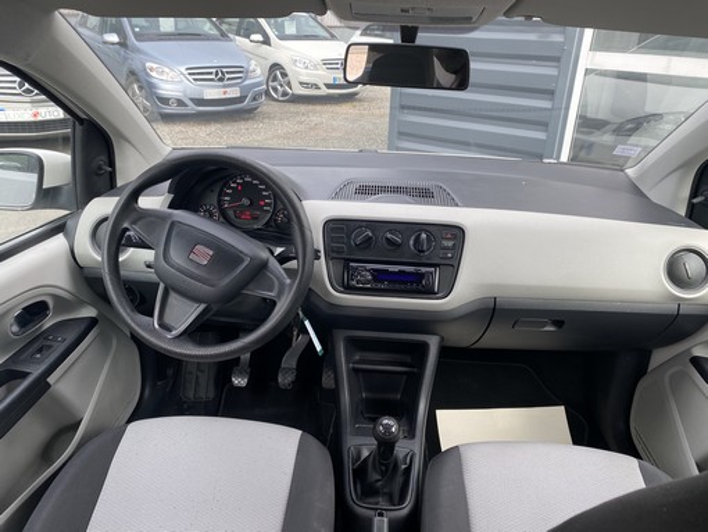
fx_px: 532
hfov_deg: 67.3
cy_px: 266
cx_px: 354
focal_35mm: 26
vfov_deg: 53.1
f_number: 1.8
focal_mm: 4.25
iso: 32
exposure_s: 1/208
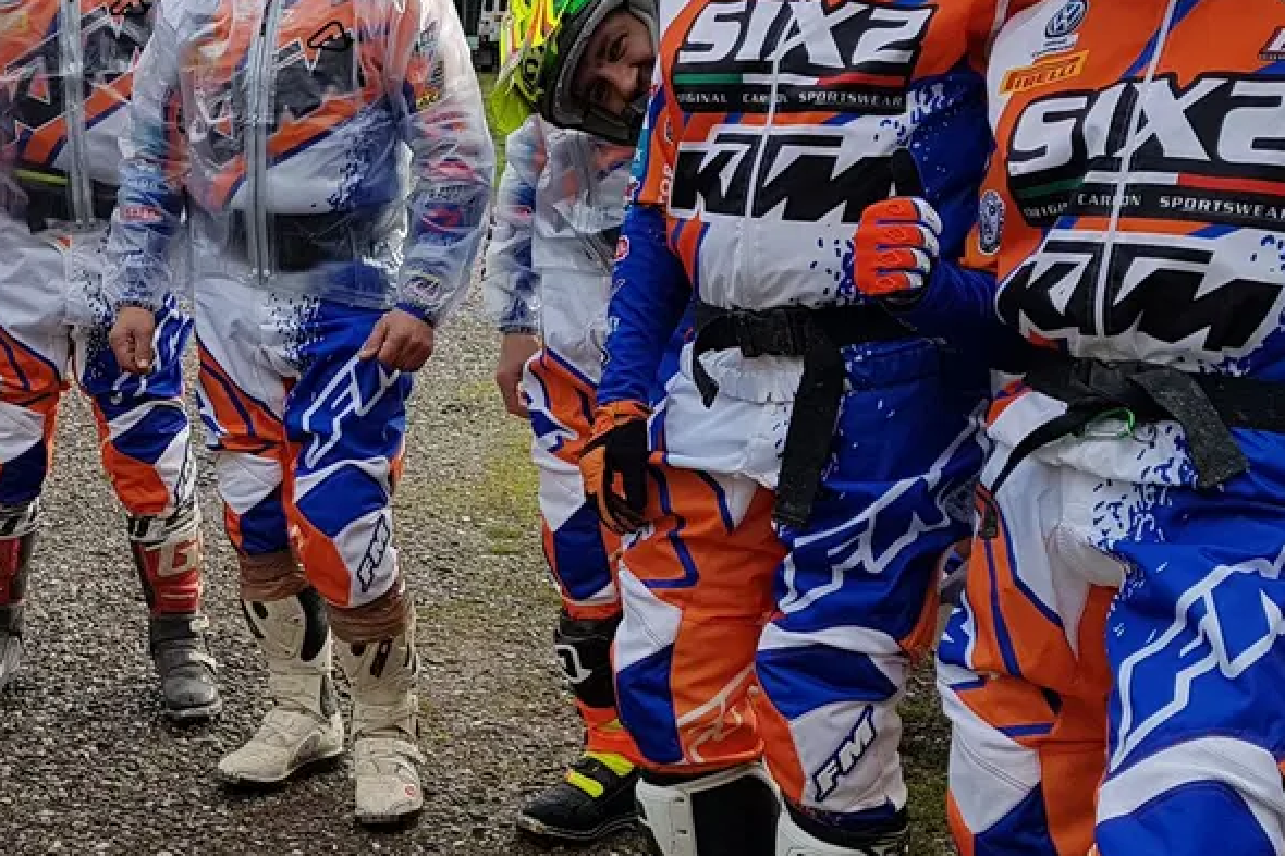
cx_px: 283
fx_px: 1963
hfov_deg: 35.3
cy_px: 470
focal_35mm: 55
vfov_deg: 24.6
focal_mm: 4.2
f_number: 1.7
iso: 40
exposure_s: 1/1136
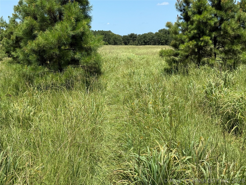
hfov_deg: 39.7
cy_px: 92
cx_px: 123
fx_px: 341
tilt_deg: -6.9
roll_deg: -0.4
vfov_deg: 30.3
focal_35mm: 48
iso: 100
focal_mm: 6.76
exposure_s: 1/4878
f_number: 1.78
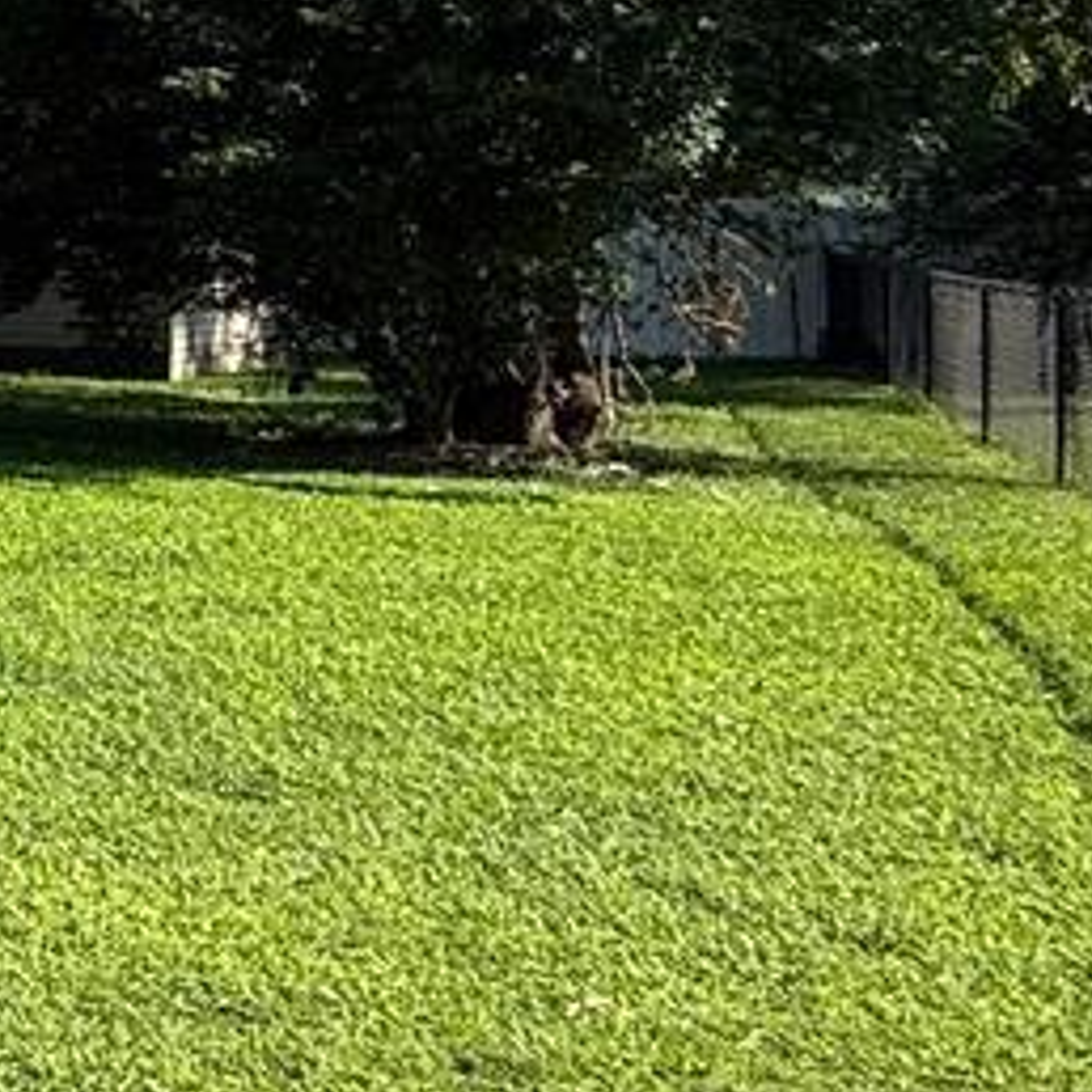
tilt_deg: +2.0
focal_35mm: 69
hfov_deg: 16.6
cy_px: 169
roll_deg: -0.2
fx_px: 2463
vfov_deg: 24.5
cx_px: -1266
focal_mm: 2.22
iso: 50
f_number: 2.2
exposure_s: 1/864
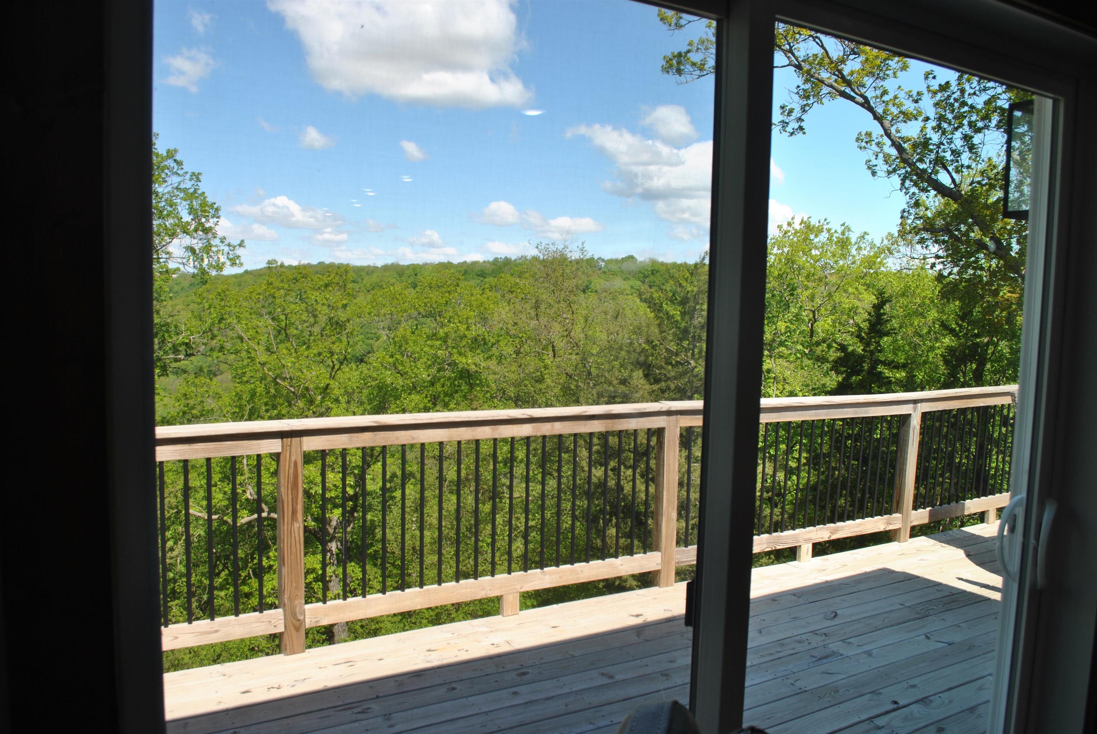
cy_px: 367
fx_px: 824
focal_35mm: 27
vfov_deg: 48.0
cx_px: 548
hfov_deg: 67.3
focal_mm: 18
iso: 100
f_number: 6.3
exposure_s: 1/160
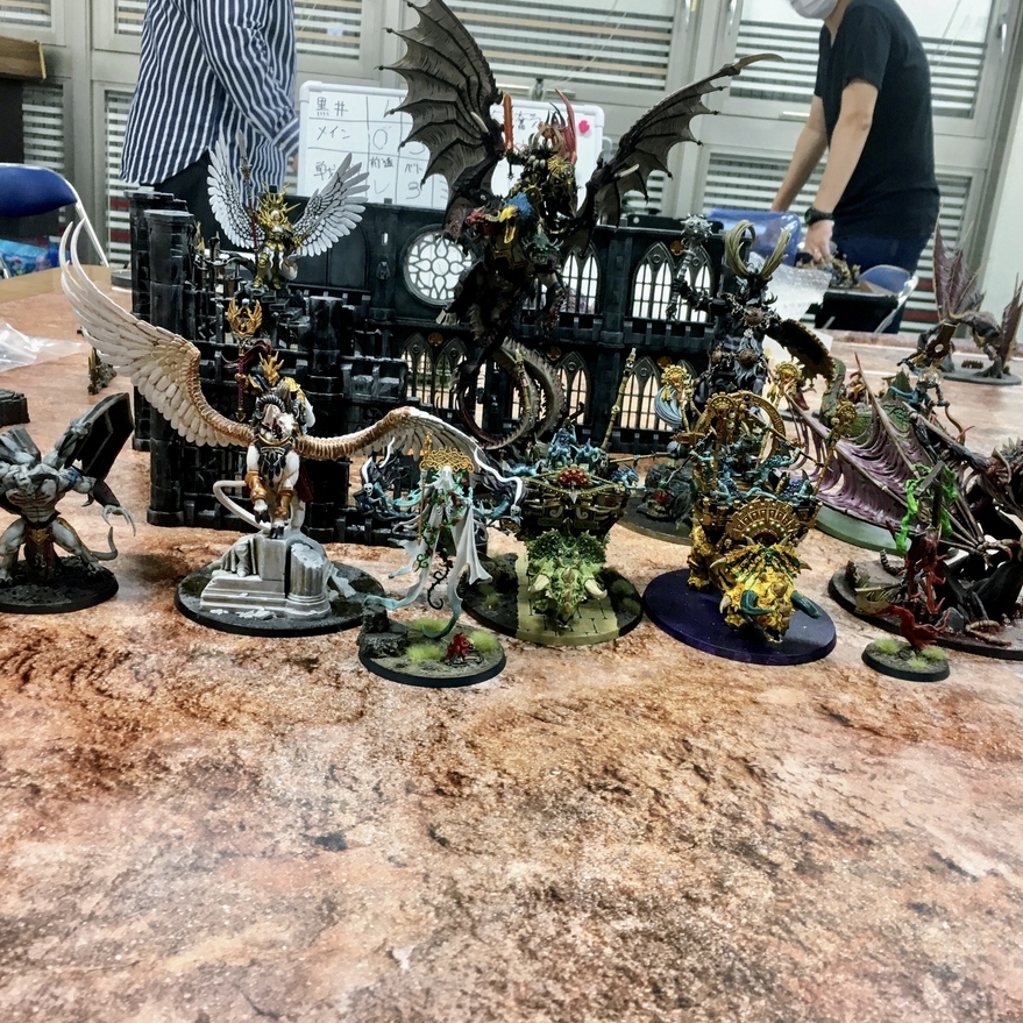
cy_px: 509
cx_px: 542
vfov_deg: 47.2
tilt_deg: -17.4
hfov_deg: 47.2
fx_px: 1170
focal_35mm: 35
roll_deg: -5.6
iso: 80
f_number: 2.2
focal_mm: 4.15
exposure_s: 1/30
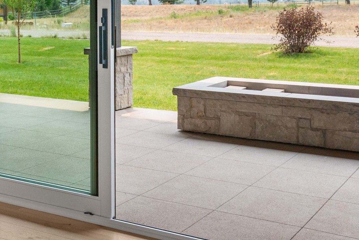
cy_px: -7
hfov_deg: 34.6
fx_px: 568
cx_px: 106
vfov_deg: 22.7
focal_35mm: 57
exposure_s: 1/80
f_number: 7.1
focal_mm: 22
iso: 640
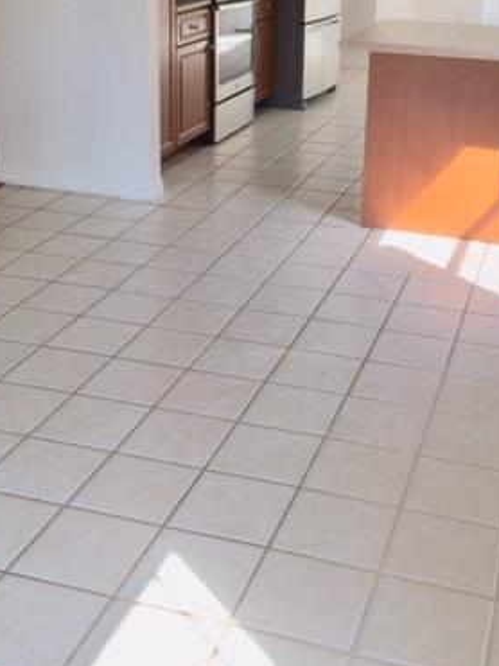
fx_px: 962
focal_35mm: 50
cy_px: 171
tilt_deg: -16.0
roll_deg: -0.7
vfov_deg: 37.3
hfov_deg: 29.0
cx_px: 293
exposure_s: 1/471
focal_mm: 4.15
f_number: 2.2
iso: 32
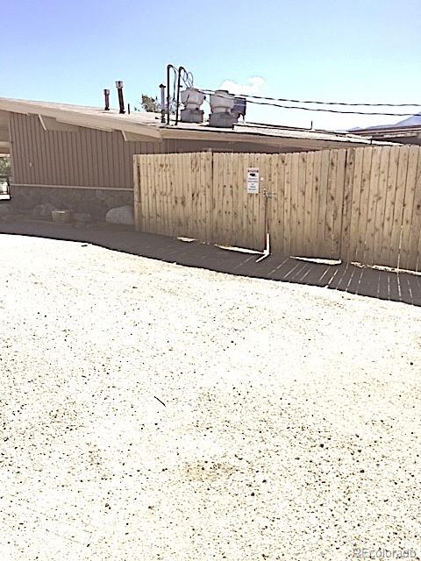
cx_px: 210
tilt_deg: -10.1
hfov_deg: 48.2
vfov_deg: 61.7
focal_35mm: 29
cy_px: 280
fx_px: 470
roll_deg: +0.6
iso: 32
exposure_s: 1/2326
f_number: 2.2
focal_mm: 4.15
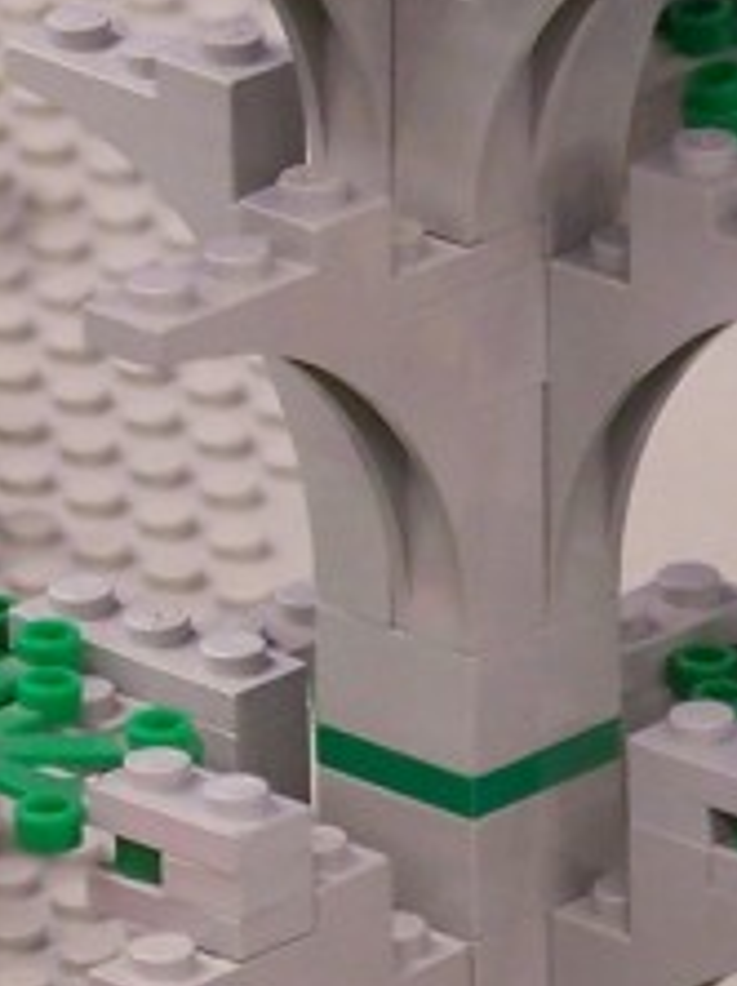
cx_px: -435
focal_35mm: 780
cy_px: 320
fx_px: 22185
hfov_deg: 1.9
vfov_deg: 2.5
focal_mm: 28
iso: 80
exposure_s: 1/3
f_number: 3.2
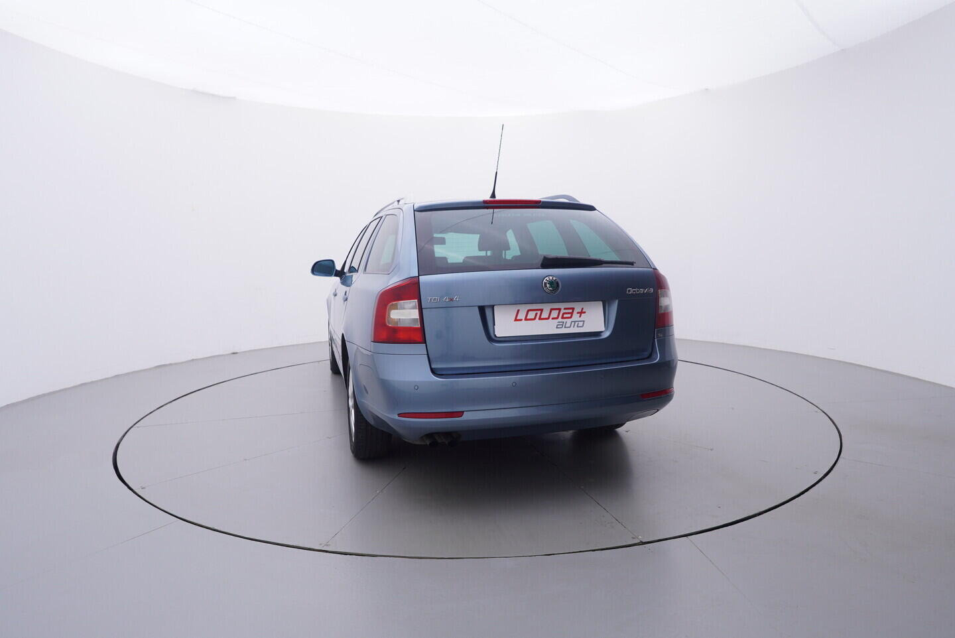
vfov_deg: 56.2
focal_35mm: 22
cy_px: 319
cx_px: 478
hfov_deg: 77.3
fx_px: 597
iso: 200
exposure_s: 1/80
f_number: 5
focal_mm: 15
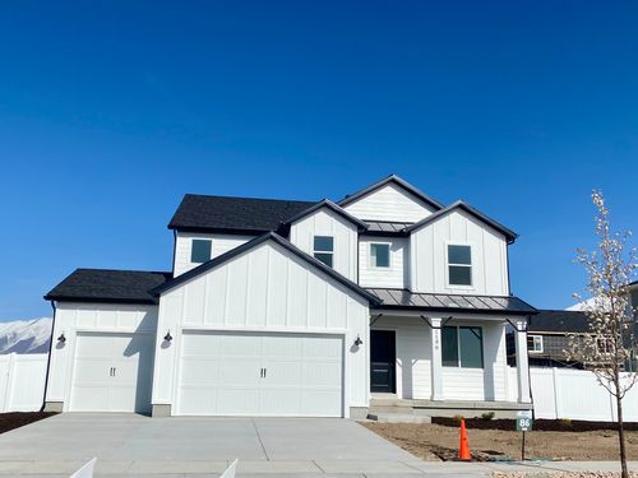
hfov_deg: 67.3
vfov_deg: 53.1
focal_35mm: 26
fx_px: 479
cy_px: 239
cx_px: 319
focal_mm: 4.25
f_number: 1.8
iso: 32
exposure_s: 1/7692
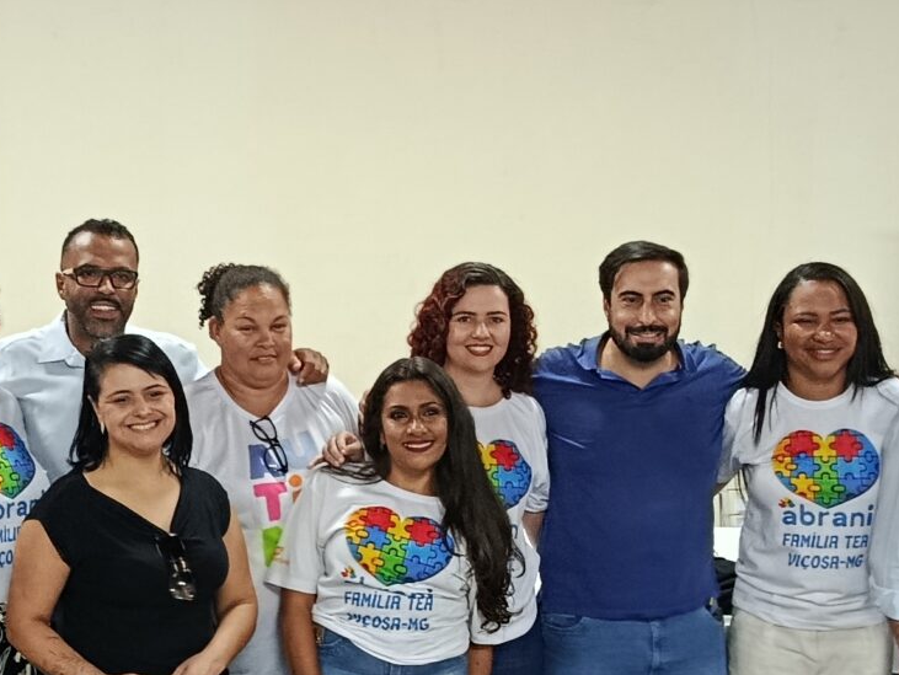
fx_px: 2183
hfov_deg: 23.2
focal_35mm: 84
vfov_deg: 17.5
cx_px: 296
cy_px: 450
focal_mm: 5.24
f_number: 1.7
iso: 1365
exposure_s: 1/30
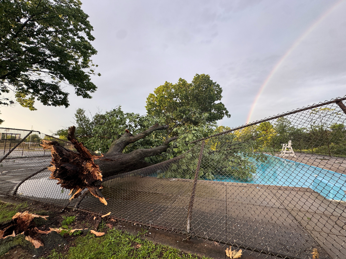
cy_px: 130
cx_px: 173
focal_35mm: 14
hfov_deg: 102.1
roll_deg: +1.6
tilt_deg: +6.8
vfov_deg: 85.7
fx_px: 140
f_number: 2.2
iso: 64
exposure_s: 1/99
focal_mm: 2.22
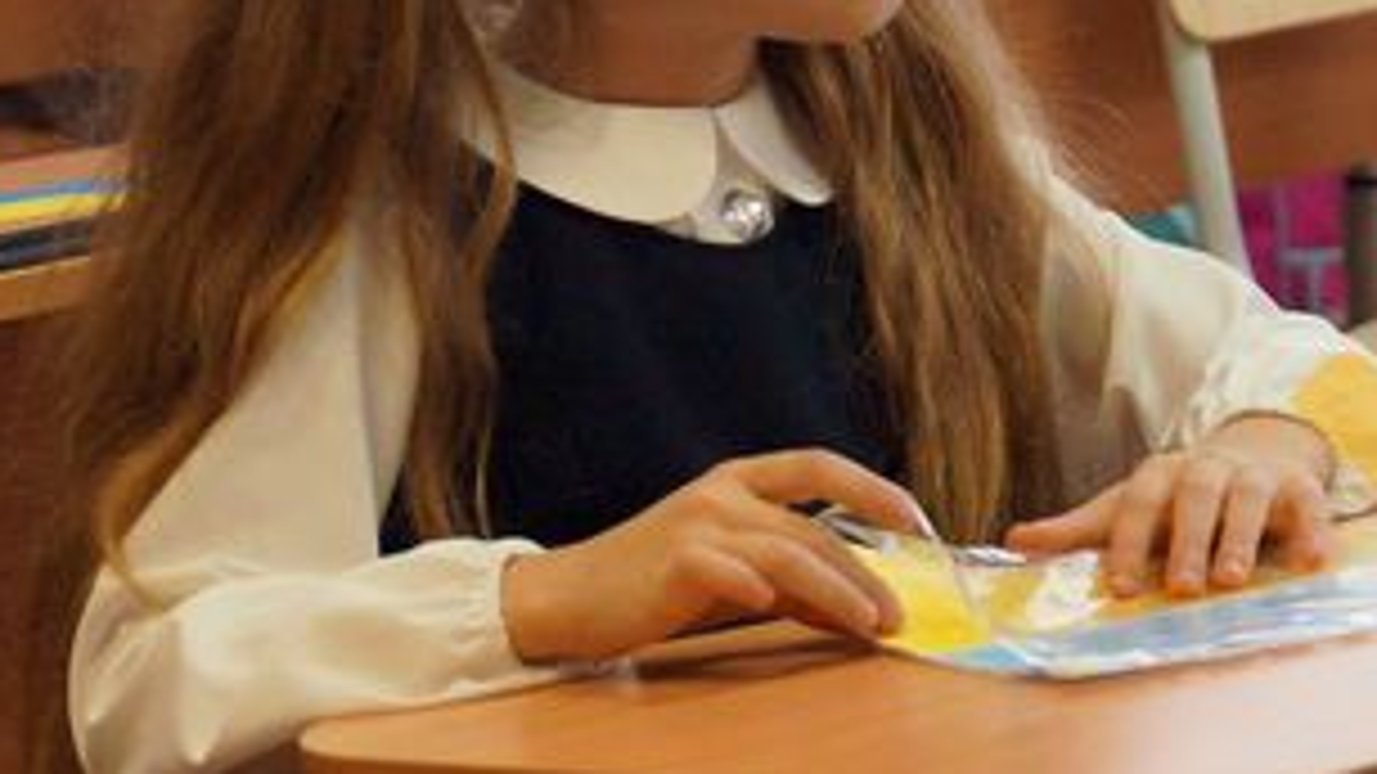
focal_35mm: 197
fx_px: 7199
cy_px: -182
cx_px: 1017
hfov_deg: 10.9
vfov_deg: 6.1
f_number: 5
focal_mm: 55
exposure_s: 1/160
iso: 2000
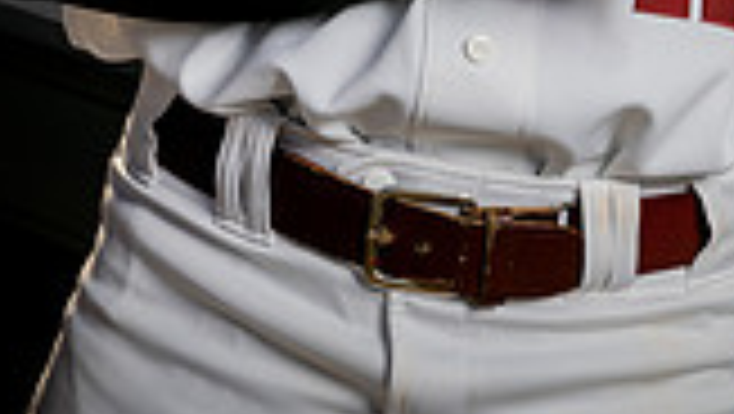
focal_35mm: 156
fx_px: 3039
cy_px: -518
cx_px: 468
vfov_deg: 7.4
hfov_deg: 13.8
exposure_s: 1/250
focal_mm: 54
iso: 125
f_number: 9
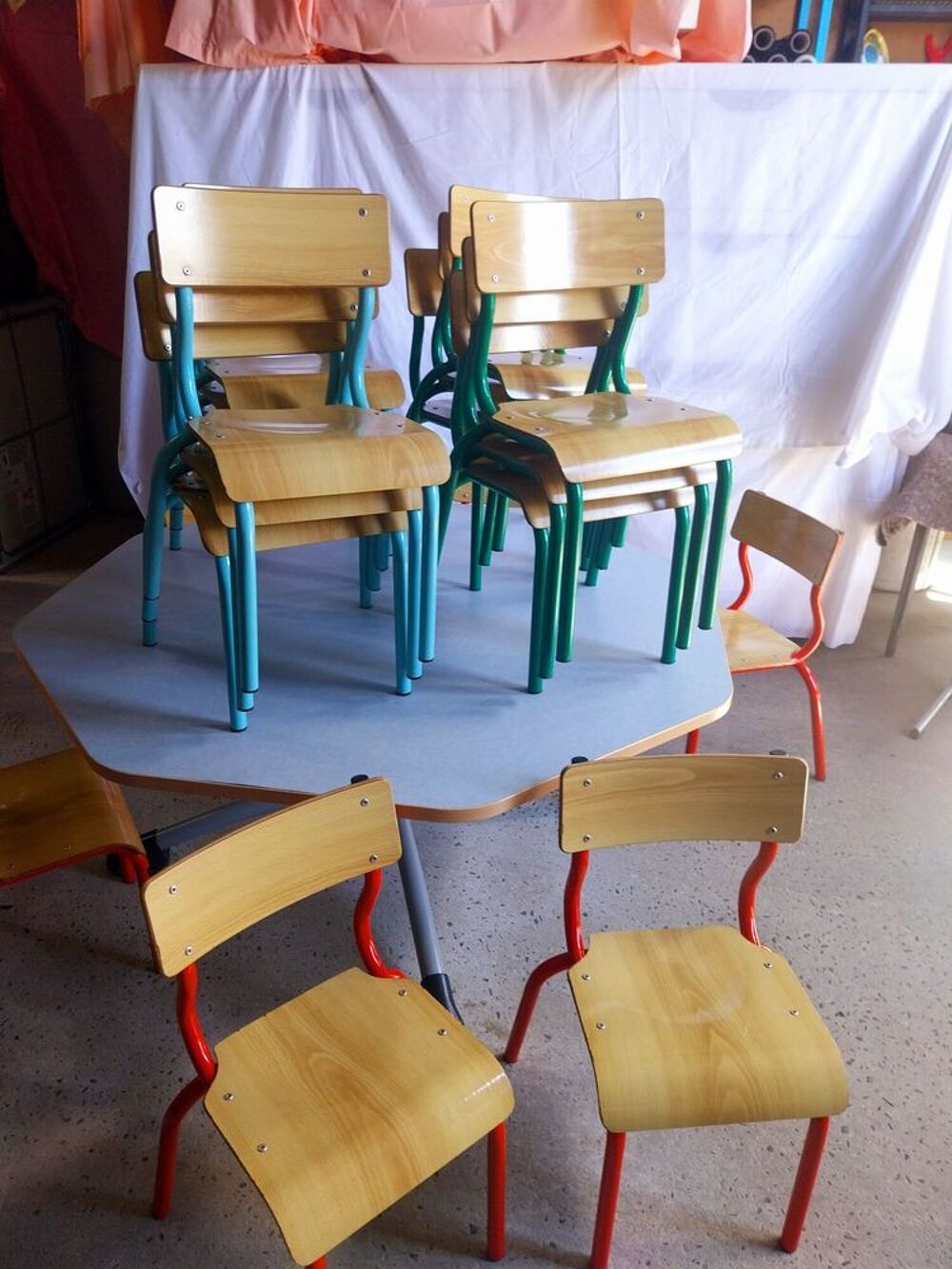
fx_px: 953
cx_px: 476
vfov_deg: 67.3
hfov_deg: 53.1
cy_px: 634
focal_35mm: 26
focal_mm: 4
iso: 32
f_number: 1.8
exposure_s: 1/50
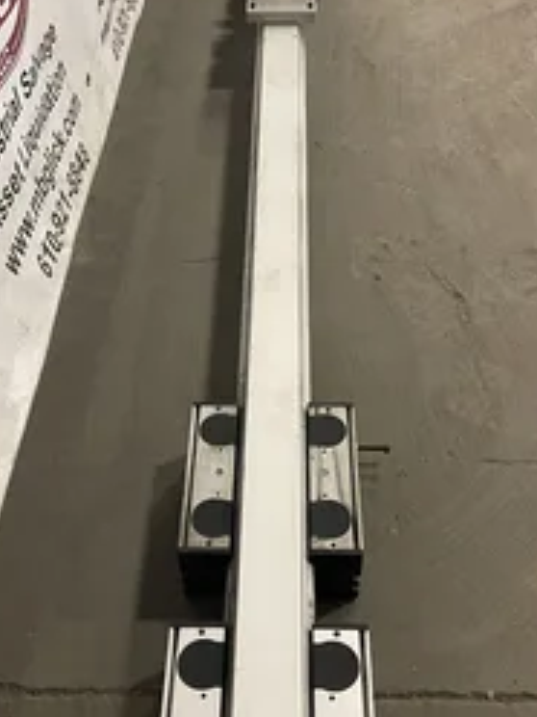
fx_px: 869
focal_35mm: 42
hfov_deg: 34.3
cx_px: 263
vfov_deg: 44.8
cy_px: 373
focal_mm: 4.2
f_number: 1.6
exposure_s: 1/60
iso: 400
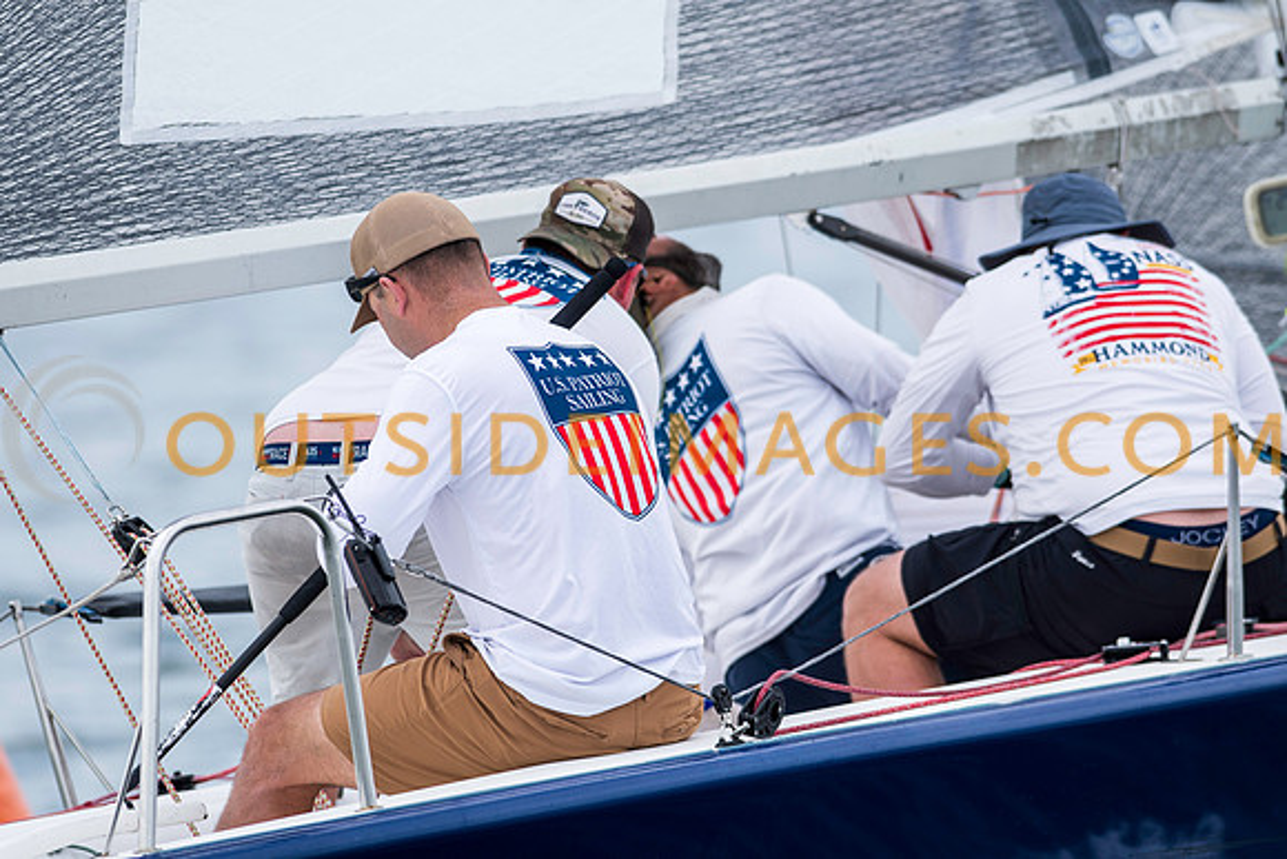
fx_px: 16091
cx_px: 644
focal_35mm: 450
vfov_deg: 3.1
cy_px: 430
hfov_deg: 4.6
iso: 200
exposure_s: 1/1250
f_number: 5
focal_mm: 300
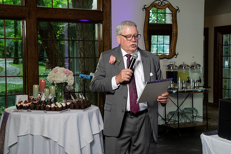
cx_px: 118
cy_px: 77
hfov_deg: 31.3
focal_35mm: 64
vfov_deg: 21.2
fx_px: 412
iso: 2000
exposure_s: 1/200
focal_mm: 62
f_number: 5.6
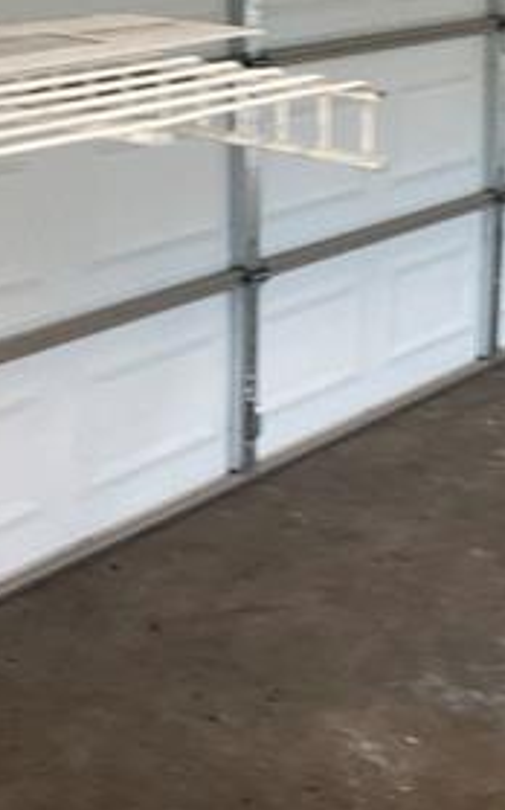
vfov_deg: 26.5
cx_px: 441
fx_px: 1676
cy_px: 125
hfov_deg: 16.9
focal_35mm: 76
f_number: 1.6
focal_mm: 4.2
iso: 250
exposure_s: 1/60
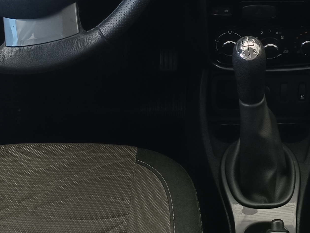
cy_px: -109
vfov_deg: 23.1
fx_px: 466
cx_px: 254
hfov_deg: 35.4
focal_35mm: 52
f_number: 1.65
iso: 541
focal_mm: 6.14
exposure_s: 1/120
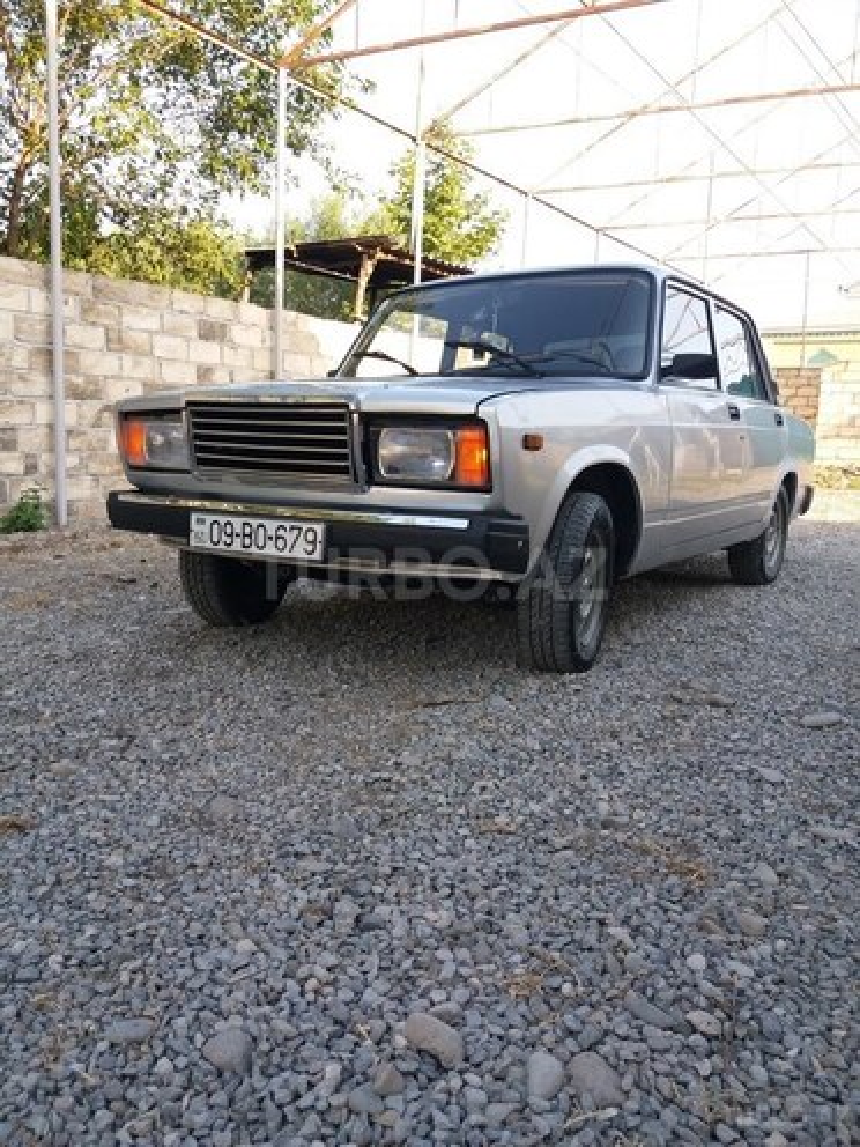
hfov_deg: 51.4
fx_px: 894
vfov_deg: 65.3
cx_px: 430
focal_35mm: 27
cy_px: 574
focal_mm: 3.7
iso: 40
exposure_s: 1/189
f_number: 1.9
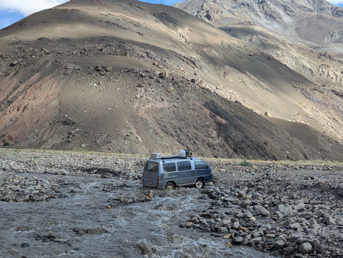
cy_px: 129
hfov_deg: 39.6
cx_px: 172
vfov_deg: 30.3
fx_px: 476
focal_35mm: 48
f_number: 1.85
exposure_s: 1/1250
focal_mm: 6.81
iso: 39
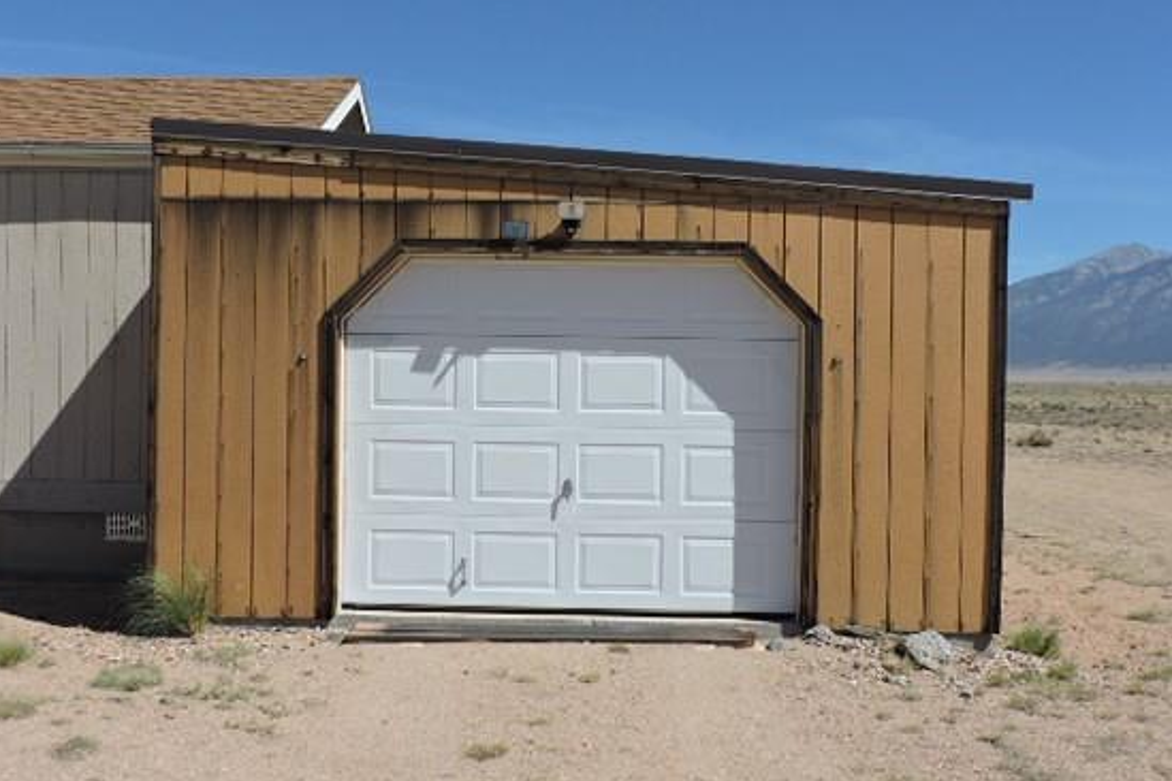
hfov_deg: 48.3
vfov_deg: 33.4
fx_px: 1302
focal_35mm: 40
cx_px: 495
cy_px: 376
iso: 100
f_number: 3.6
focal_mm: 5.9
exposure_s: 1/1250
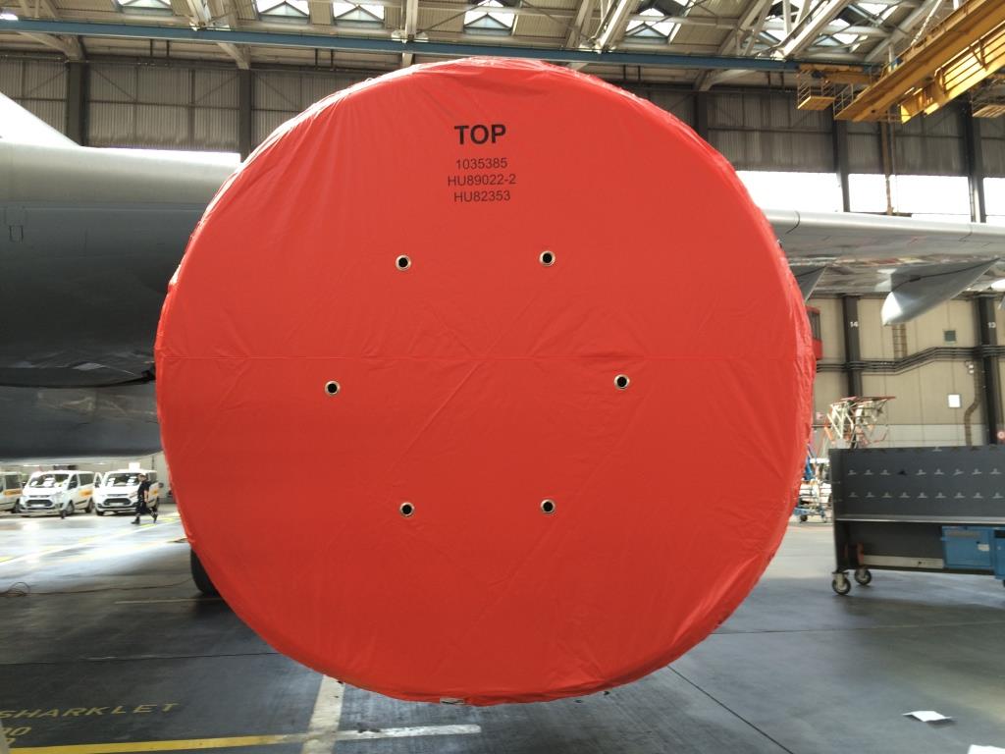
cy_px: 377
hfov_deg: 61.7
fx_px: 842
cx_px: 502
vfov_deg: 48.2
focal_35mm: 29
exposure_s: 1/50
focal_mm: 4.15
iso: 40
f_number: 2.2
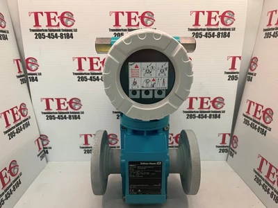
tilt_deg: -14.8
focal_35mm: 26
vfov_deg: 53.1
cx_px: 139
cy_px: 104
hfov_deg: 67.3
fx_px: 209
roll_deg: +1.5
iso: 125
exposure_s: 1/78
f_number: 1.6
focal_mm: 5.1
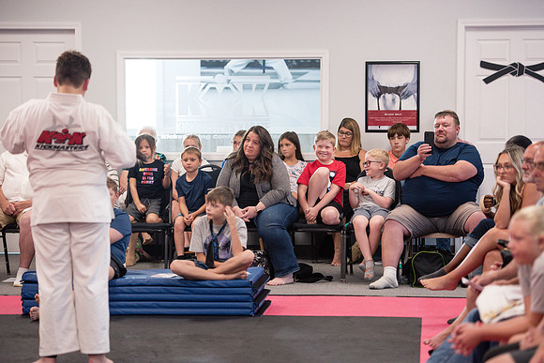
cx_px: 278
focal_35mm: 109
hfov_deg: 18.7
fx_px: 1648
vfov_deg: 12.6
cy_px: 182
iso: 1600
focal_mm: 105
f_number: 2.8
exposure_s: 1/400
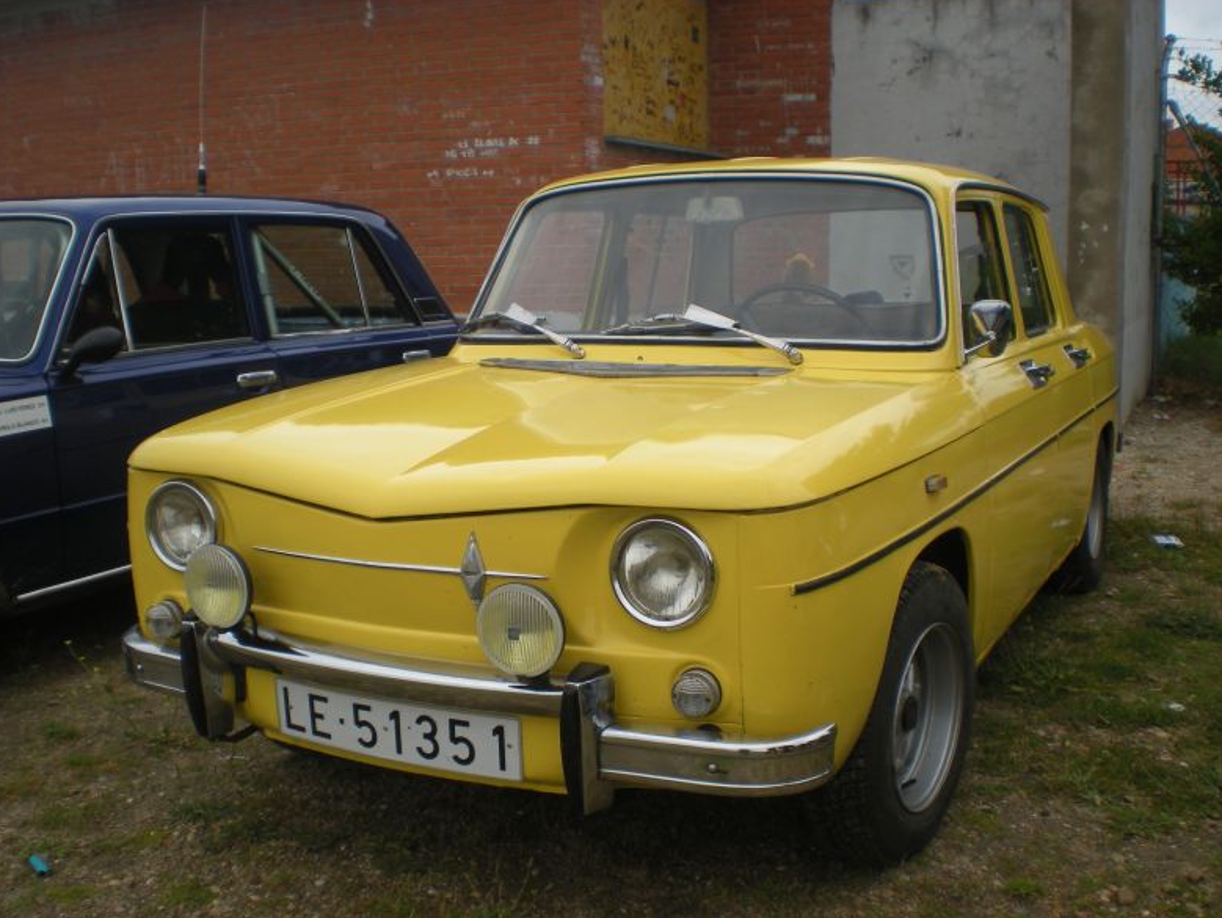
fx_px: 1377
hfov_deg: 47.8
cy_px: 464
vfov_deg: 36.8
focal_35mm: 39
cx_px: 621
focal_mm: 6.3
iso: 64
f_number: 4.6
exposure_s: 1/284
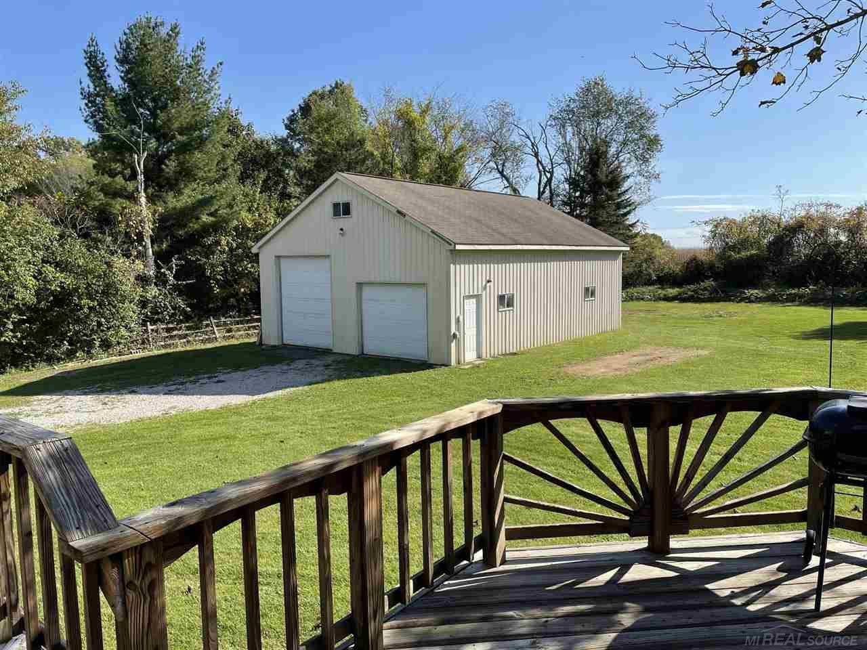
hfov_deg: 67.3
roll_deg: +0.4
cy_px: 325
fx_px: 651
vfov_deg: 53.1
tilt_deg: -5.2
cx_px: 434
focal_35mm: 26
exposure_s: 1/2398
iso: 32
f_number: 1.6
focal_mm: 4.2
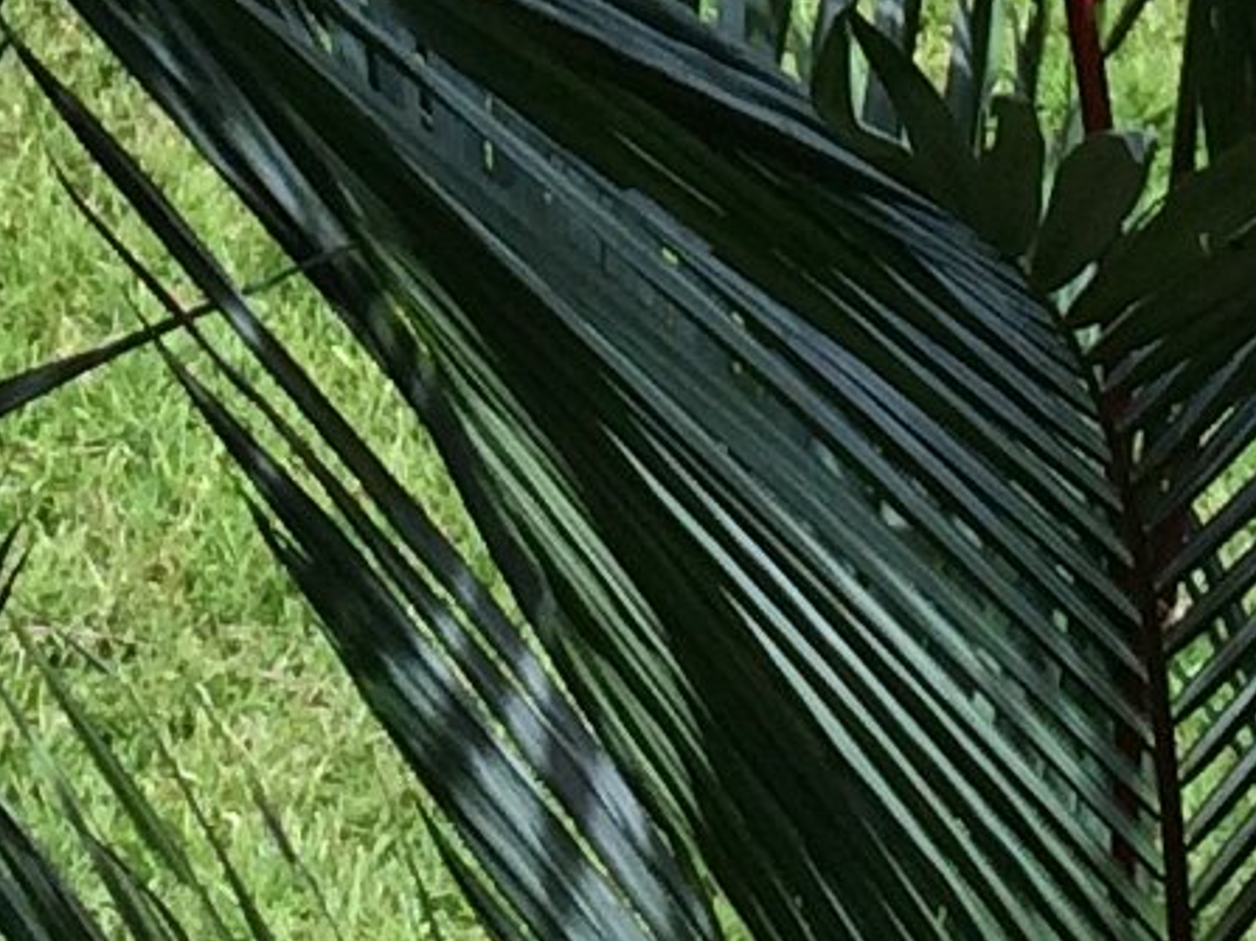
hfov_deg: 9.0
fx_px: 7944
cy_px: -1994
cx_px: 348
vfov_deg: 6.2
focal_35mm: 219
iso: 40
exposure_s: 1/707
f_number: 2.2
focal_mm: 4.12
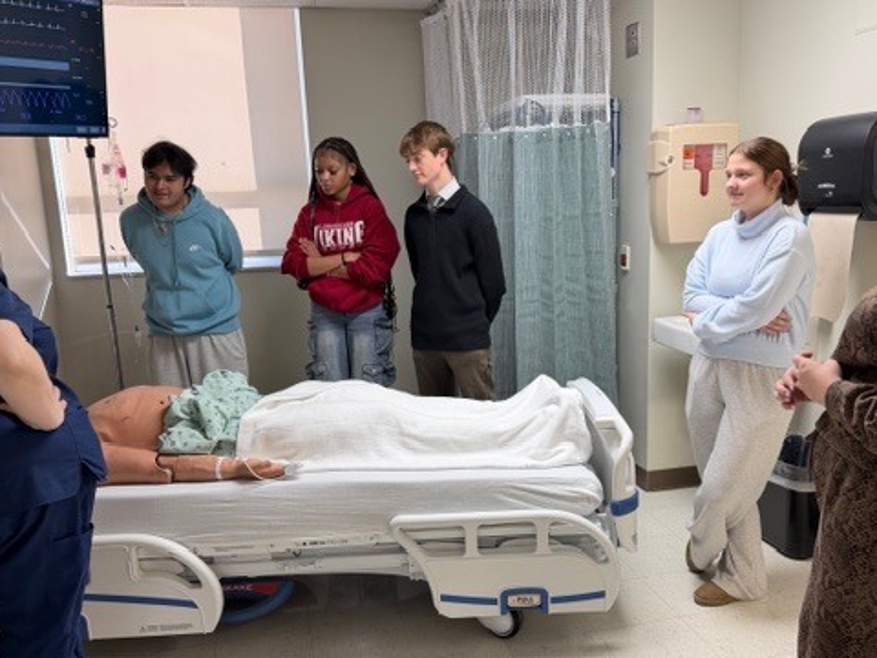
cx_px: 471
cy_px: 366
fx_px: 811
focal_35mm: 32
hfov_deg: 56.8
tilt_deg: -11.9
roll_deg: +2.7
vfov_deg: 44.1
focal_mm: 6.76
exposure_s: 1/120
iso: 125
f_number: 1.78
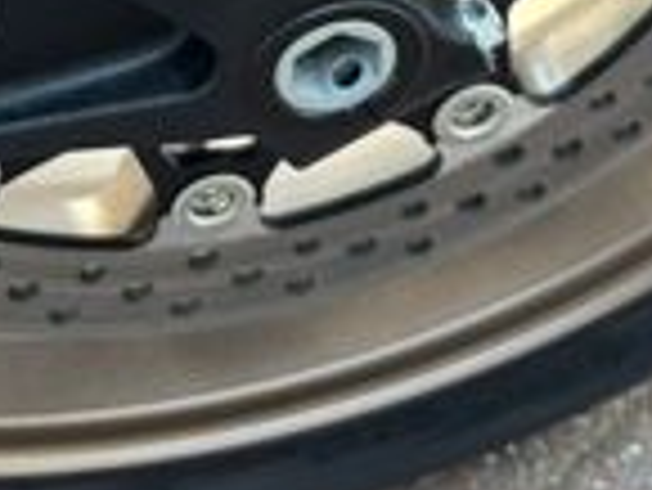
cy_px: -494
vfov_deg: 11.6
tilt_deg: -47.2
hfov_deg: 17.0
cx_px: 117
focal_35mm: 115
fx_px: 2168
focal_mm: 5.96
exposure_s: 1/60
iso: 125
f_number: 1.6
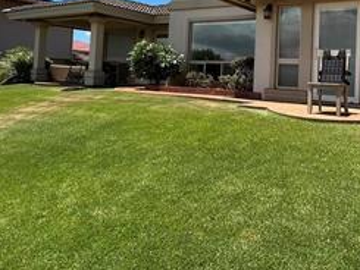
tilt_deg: +2.5
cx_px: 209
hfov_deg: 53.7
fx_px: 354
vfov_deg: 40.4
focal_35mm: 34
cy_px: 60
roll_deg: -3.7
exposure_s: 1/2053
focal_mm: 1.57
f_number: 1.8
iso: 32
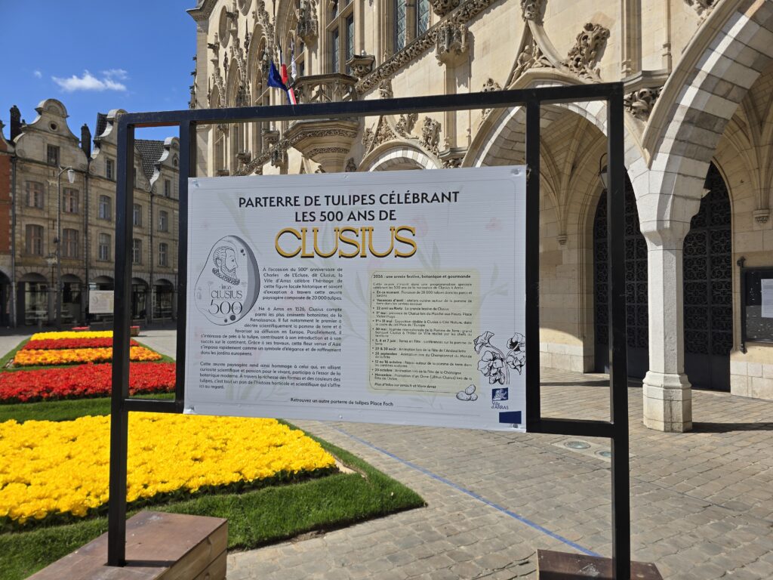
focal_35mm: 23
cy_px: 290
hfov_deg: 73.9
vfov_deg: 58.9
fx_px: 514
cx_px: 386
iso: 12
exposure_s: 1/968
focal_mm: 6.3
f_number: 1.7
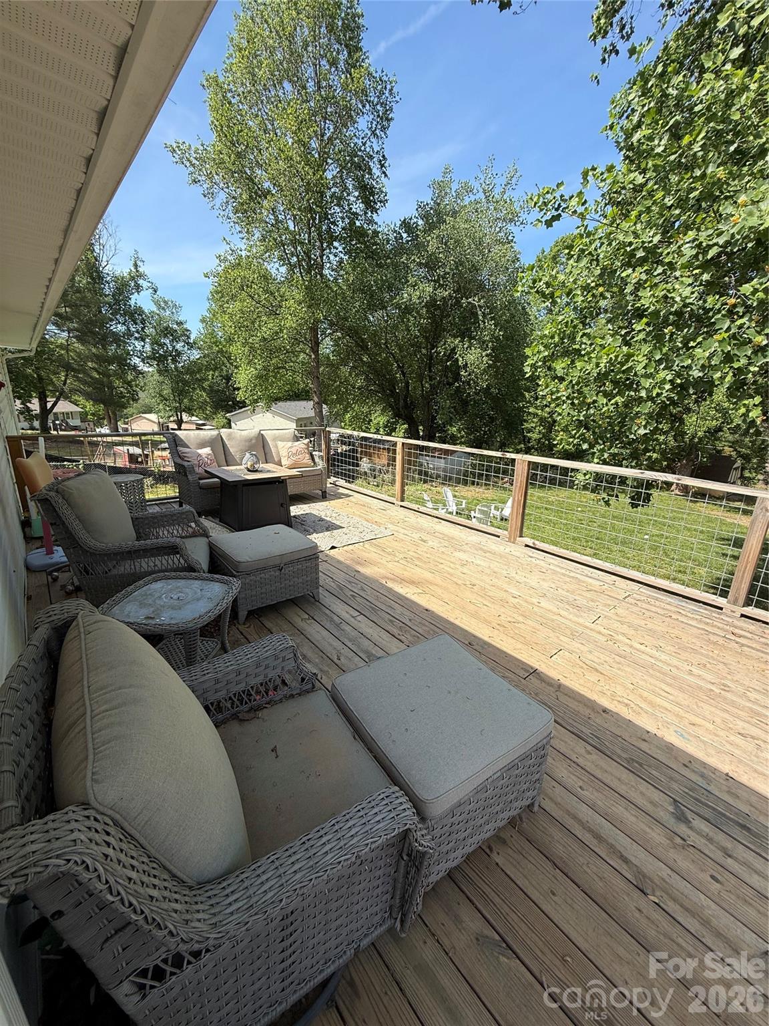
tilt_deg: -15.3
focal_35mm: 14
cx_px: 384
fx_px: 415
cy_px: 513
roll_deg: -2.7
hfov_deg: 85.7
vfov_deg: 102.1
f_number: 2.2
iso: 50
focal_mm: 2.22
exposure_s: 1/1033
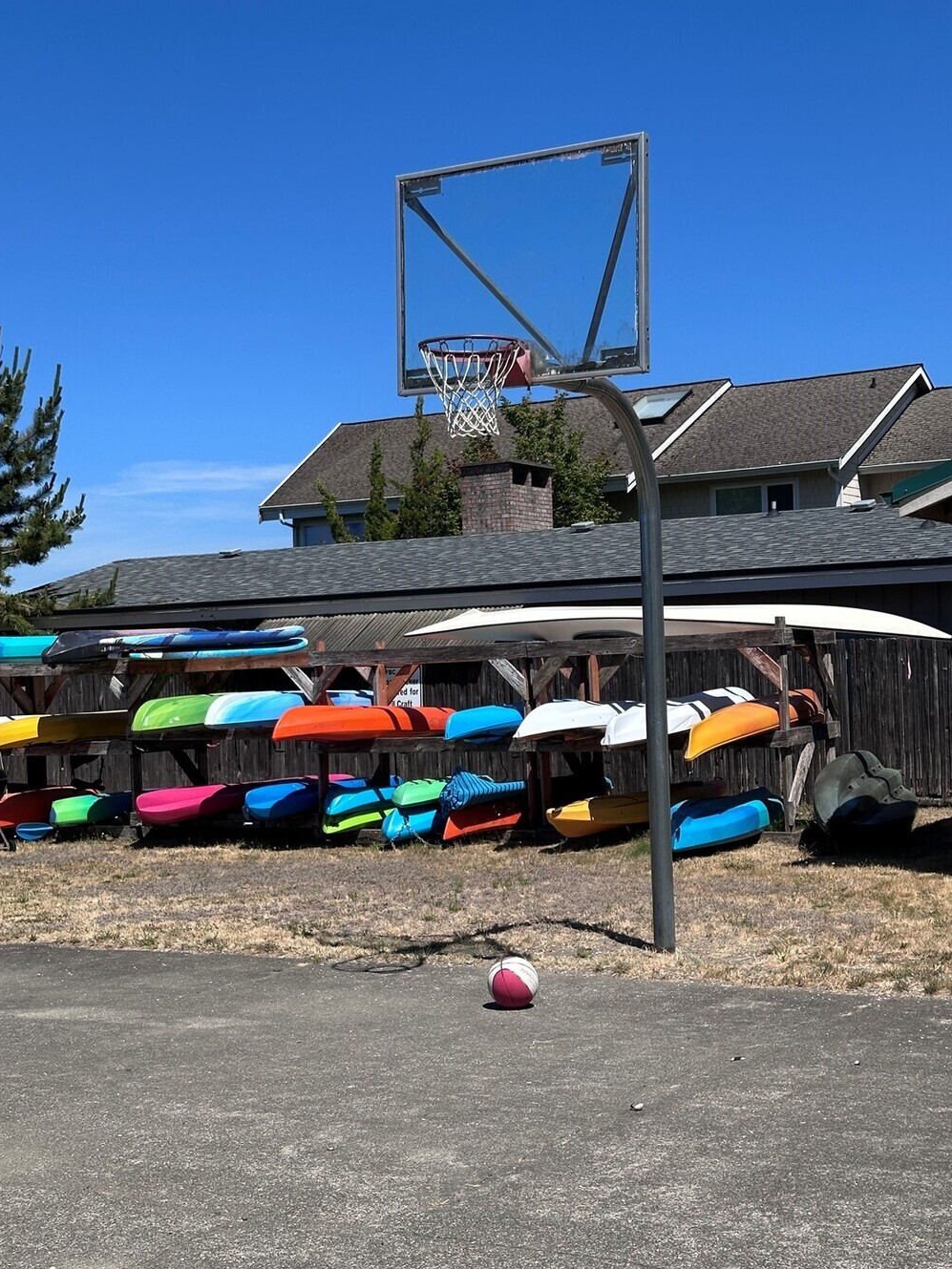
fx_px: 1906
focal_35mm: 52
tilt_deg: +0.5
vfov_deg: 36.8
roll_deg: +1.5
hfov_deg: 28.0
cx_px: 476
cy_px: 655
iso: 64
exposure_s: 1/4785
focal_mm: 6.86
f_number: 1.78
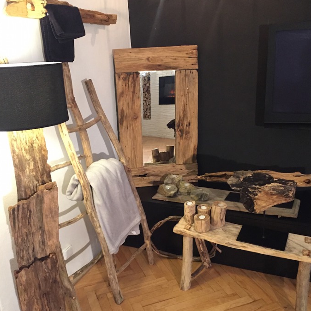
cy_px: 165
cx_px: 158
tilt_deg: -18.2
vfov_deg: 47.2
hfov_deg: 47.2
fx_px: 356
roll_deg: +3.6
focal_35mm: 35
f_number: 2.2
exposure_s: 1/25
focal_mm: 4.15
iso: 250
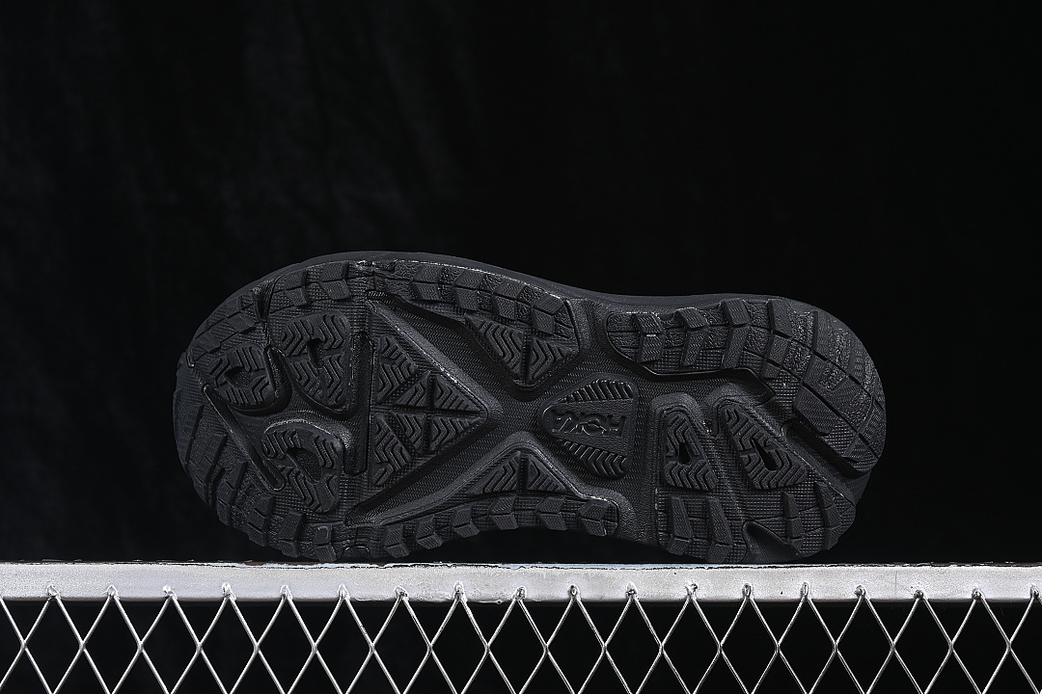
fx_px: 2171
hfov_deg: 27.0
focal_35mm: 75
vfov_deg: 18.2
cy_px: 347
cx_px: 521
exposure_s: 1/60
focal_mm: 50
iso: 160
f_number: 6.3
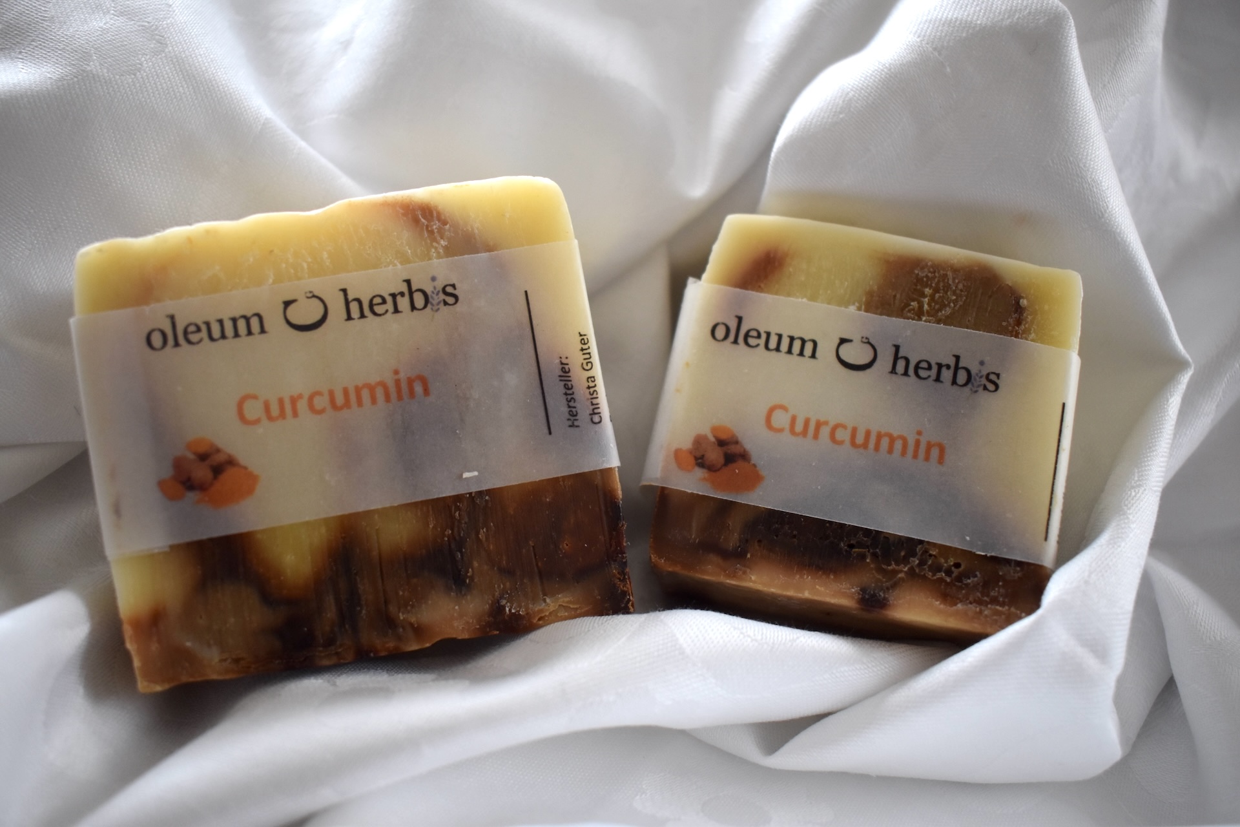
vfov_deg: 40.0
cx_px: 620
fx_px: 1137
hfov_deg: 57.2
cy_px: 414
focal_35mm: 33
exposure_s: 1/125
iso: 800
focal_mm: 22
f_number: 3.8
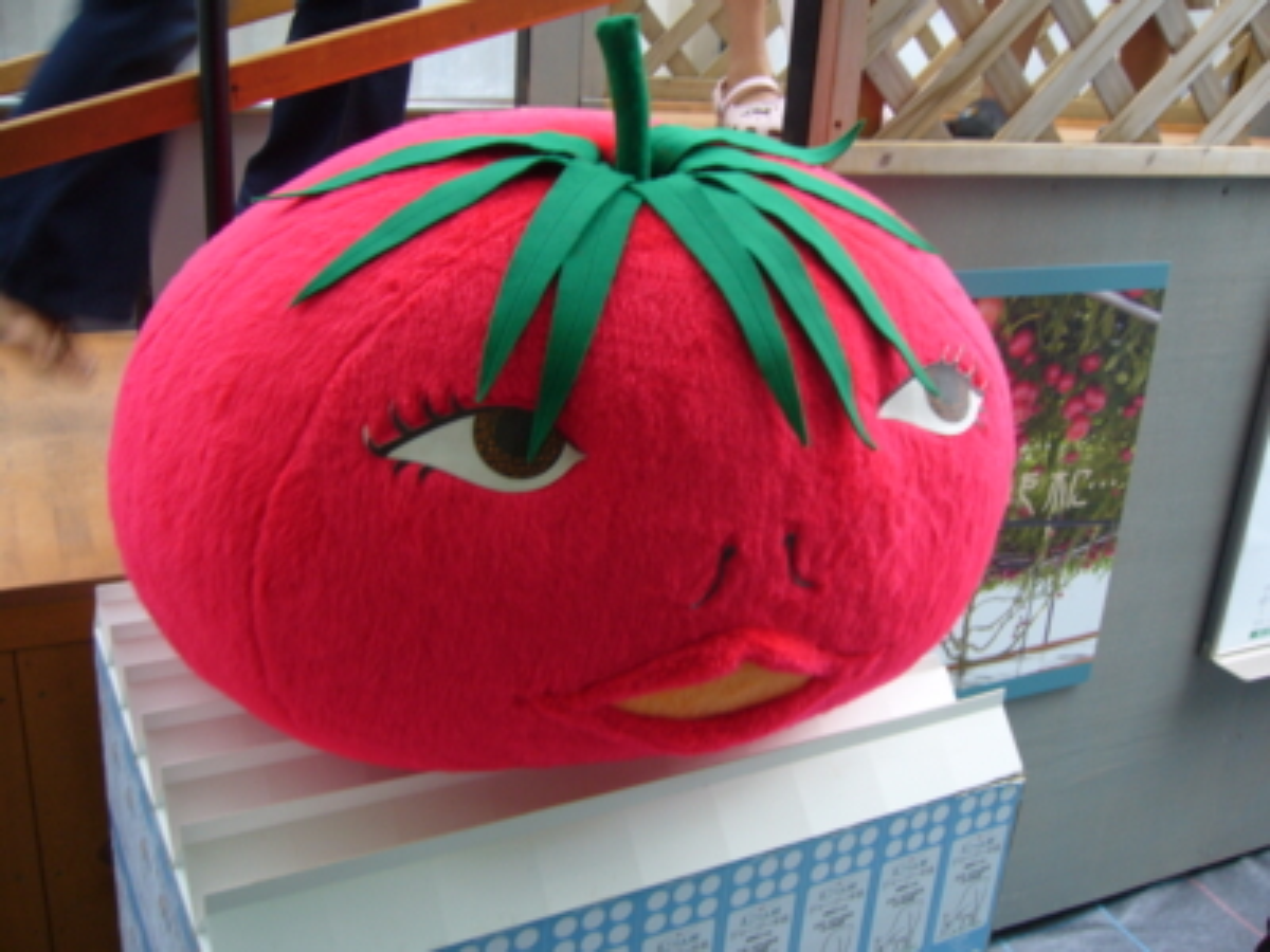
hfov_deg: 52.6
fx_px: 1284
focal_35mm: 35
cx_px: 635
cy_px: 476
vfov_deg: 40.7
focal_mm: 5.8
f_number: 2.8
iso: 100
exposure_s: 1/25
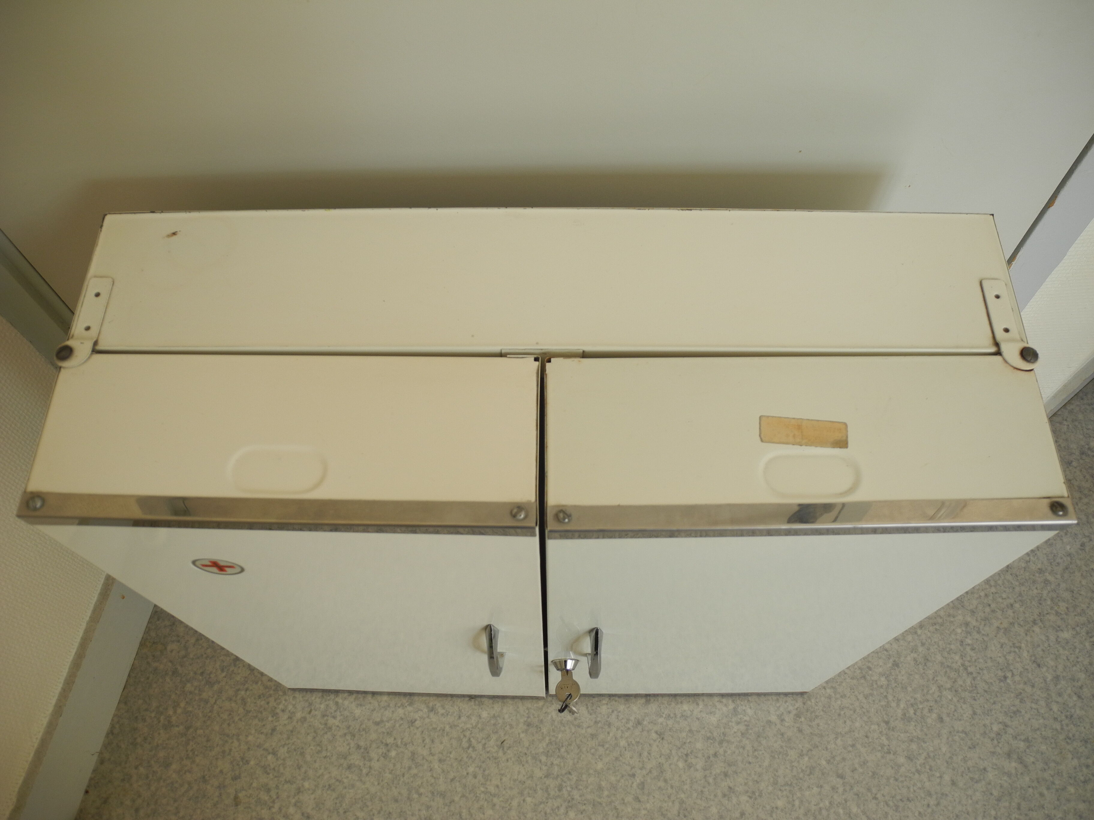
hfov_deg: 63.4
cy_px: 410
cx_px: 547
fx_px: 885
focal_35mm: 28
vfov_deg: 49.7
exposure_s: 1/90.4
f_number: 2.8
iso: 100
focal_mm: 6
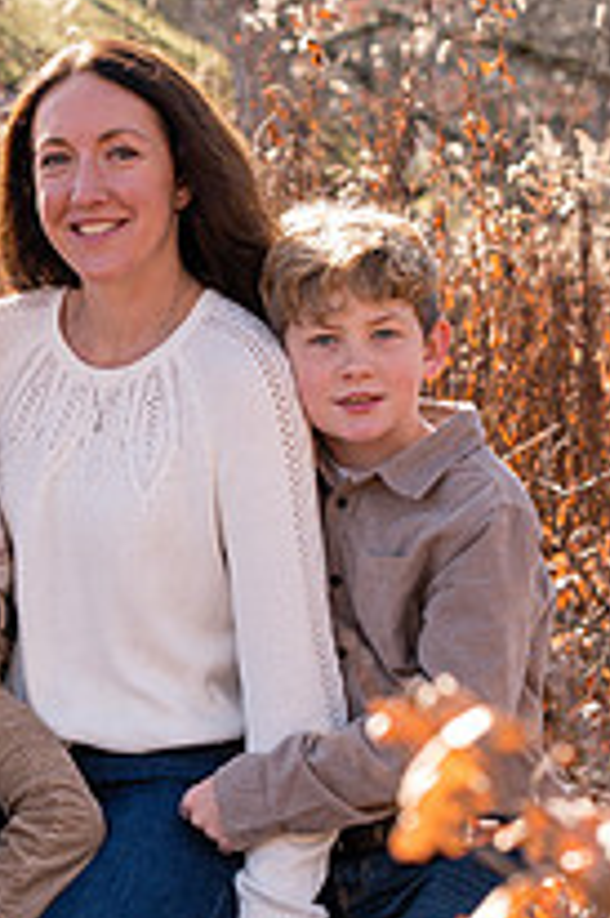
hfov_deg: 5.4
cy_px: 535
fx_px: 6492
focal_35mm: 255
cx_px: 8
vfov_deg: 8.1
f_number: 6.3
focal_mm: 85
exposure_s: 1/250
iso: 250
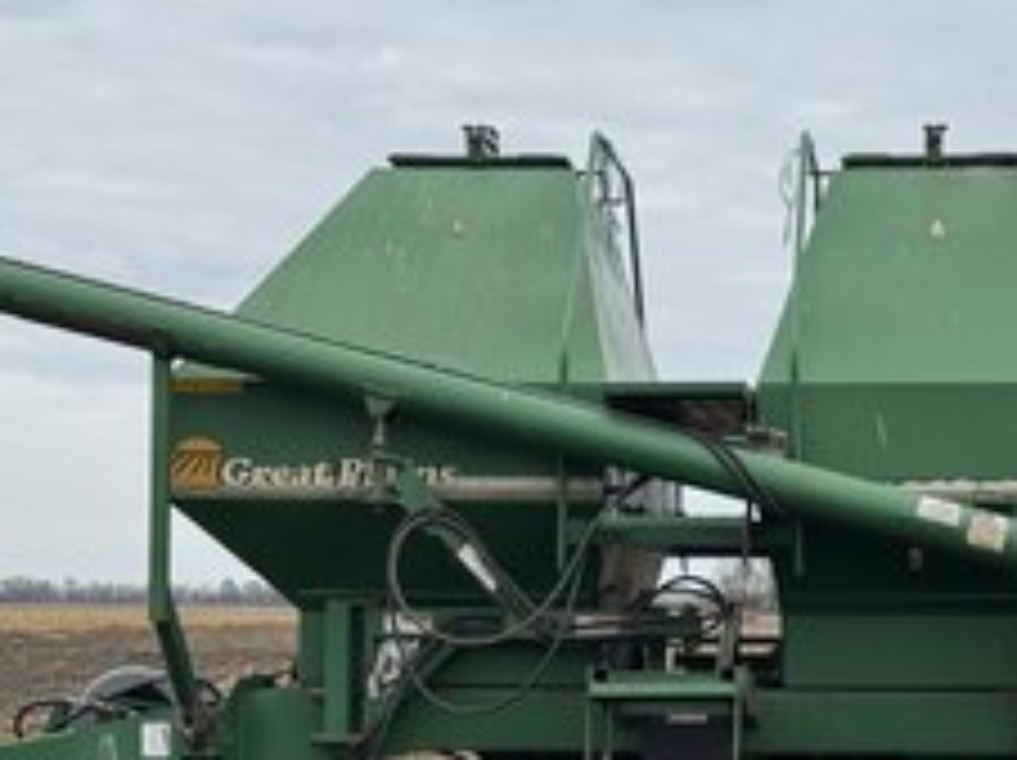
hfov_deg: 22.8
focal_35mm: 85
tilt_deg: +3.1
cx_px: 778
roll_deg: -0.7
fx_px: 2495
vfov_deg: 17.3
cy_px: 499
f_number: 1.78
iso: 64
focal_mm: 6.76
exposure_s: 1/1427
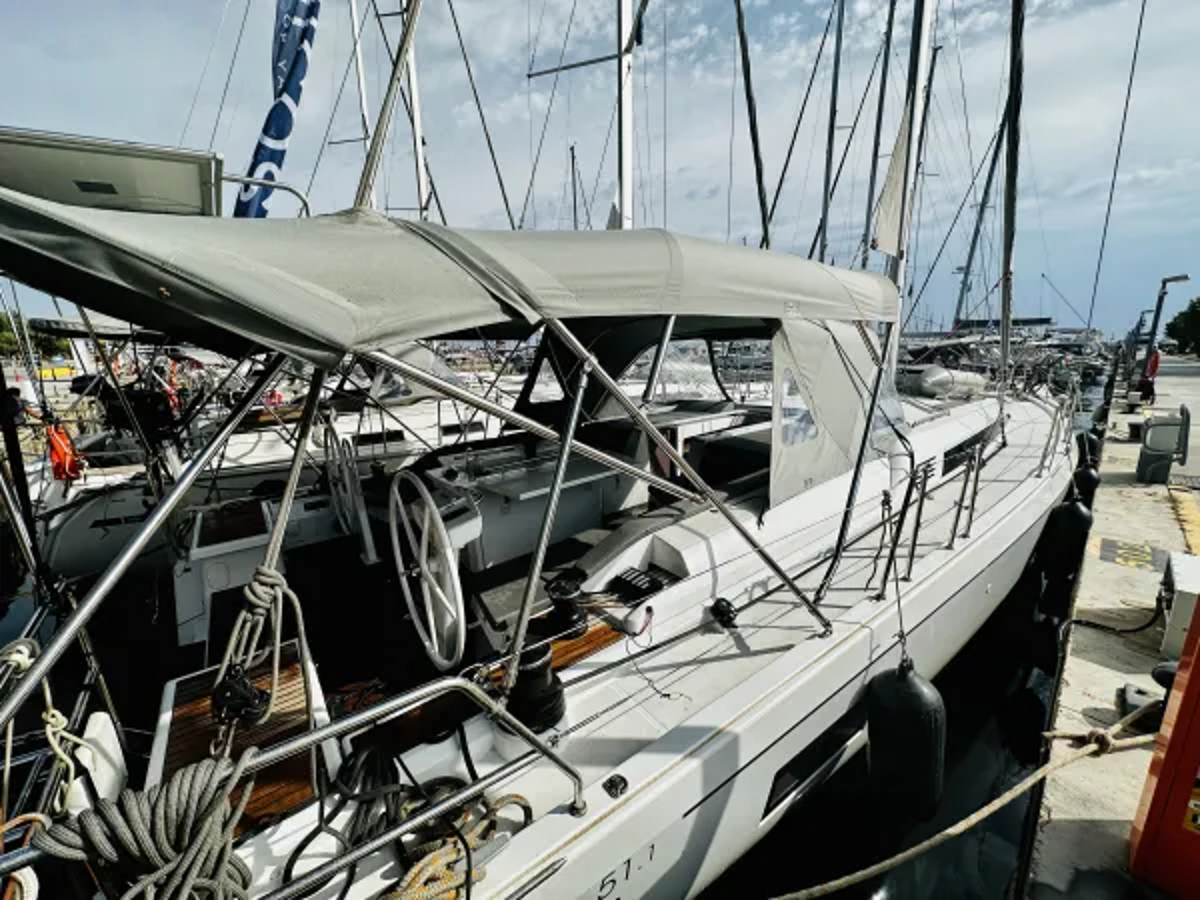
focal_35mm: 14
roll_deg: +0.1
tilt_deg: -11.4
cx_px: 600
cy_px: 450
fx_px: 485
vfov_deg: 85.7
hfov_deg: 102.1
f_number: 2.2
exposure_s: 1/4651
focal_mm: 2.22
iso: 50
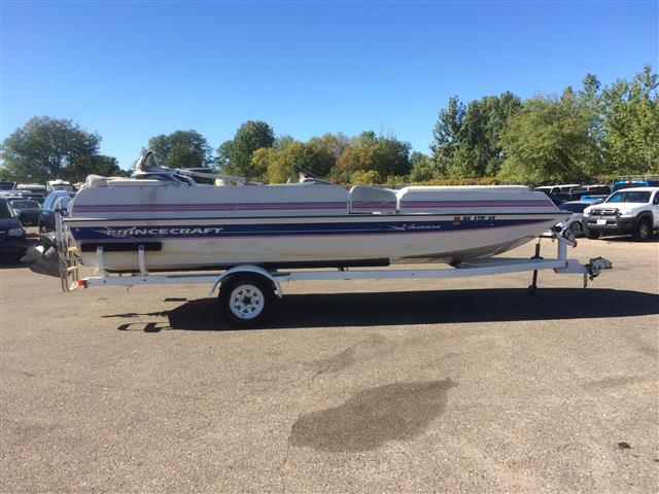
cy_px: 247
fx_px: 552
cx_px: 330
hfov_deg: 61.7
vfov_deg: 48.2
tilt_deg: -6.4
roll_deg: +2.2
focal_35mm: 29
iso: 32
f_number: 2.2
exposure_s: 1/1282
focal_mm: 4.15
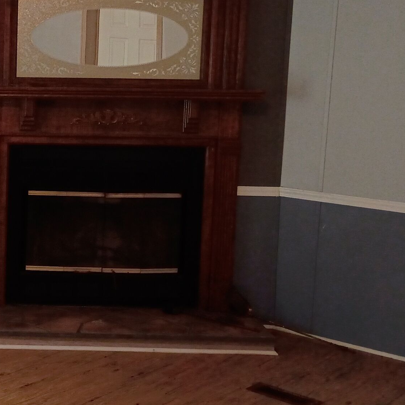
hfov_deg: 22.8
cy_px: 154
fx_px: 927
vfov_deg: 24.6
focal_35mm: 70
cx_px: -68
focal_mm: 4.27
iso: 197
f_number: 1.8
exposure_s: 1/60
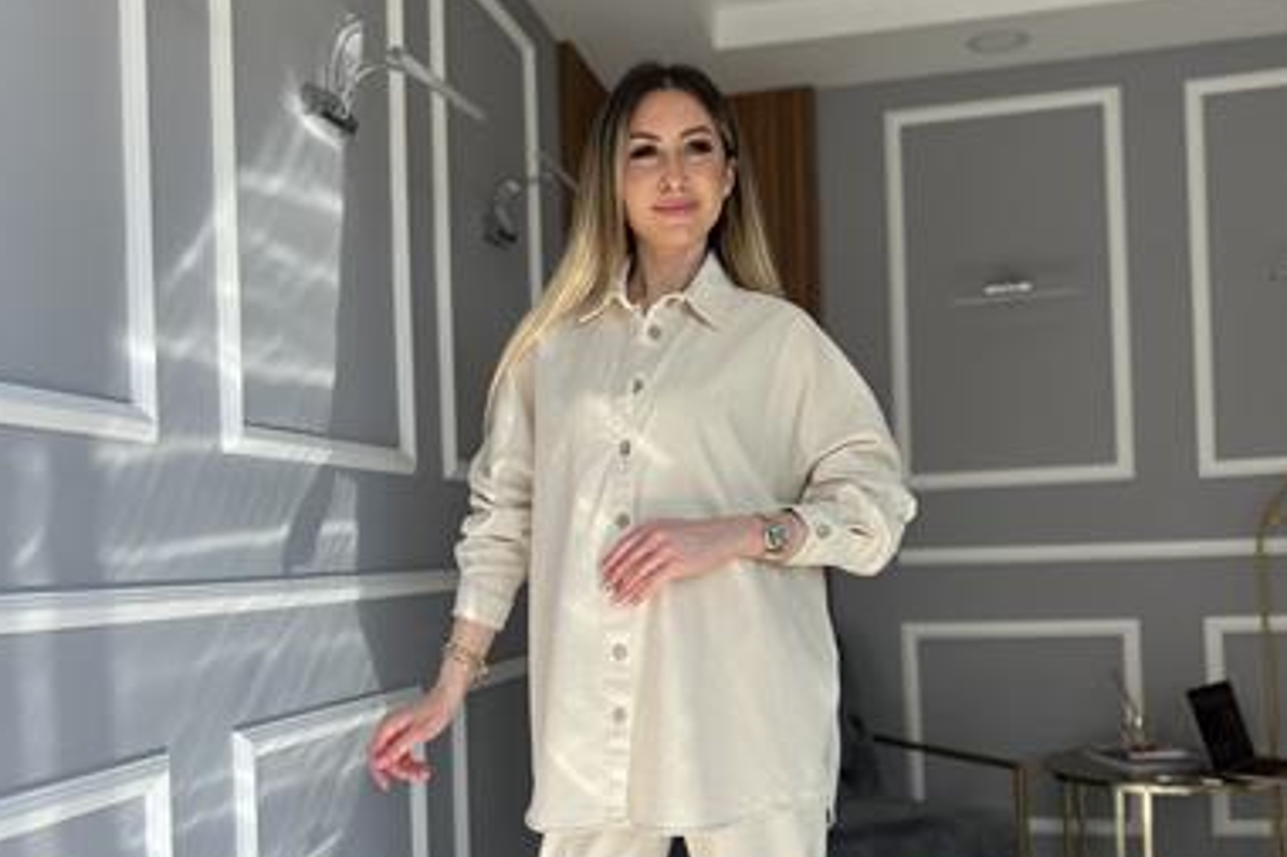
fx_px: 1322
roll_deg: +1.9
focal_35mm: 37
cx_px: 640
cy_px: 539
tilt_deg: +0.7
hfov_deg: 51.9
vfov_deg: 35.7
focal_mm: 5.7
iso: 50
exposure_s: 1/650
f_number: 1.5
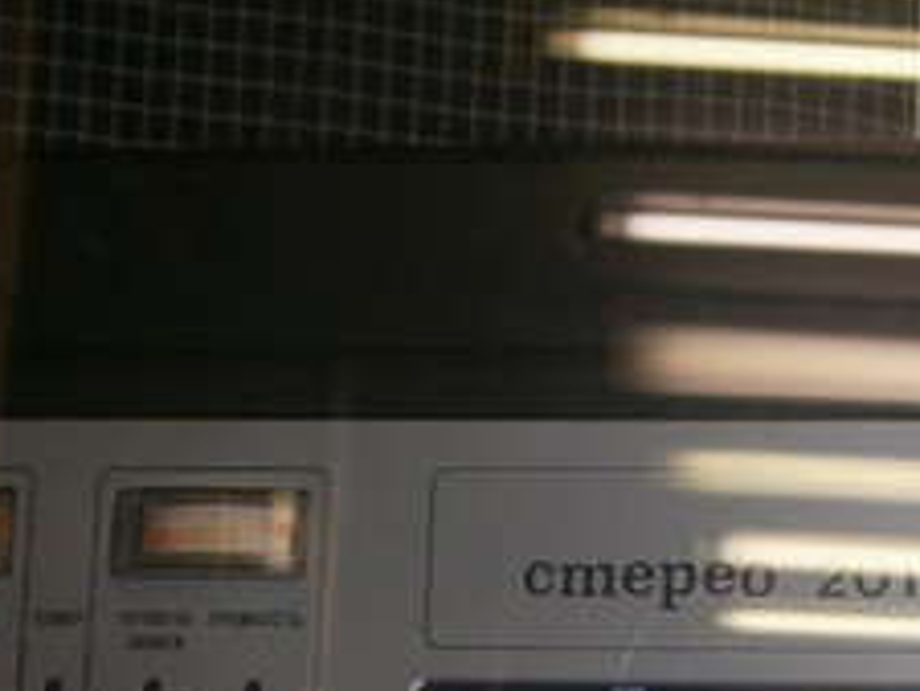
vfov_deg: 8.8
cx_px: 1321
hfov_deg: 11.4
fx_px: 4441
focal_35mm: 167
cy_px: 736
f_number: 3.4
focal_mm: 8.3
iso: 125
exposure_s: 1/40
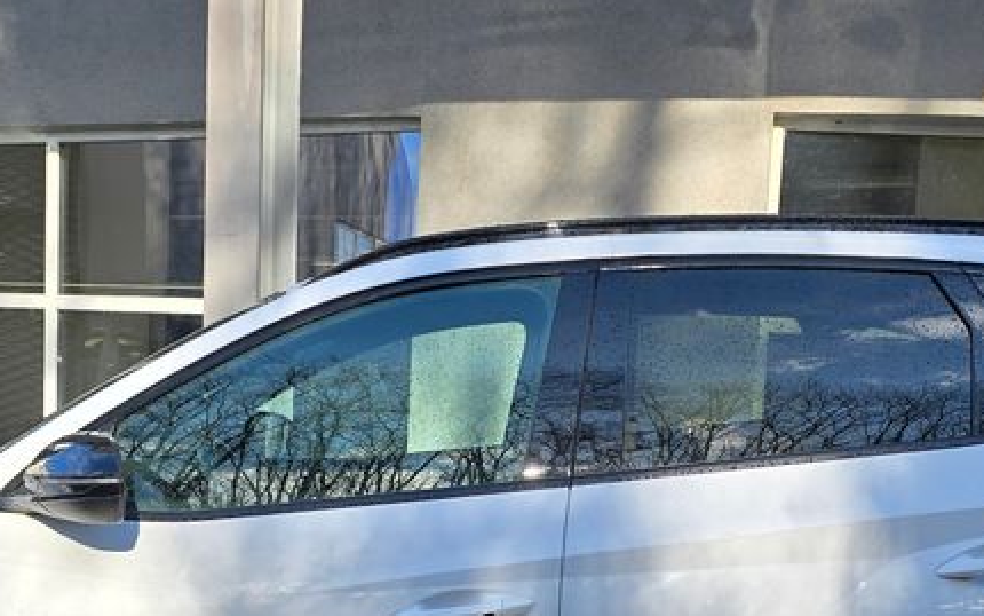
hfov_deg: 35.1
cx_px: 469
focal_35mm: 58
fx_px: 1556
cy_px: 563
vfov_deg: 21.8
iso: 12
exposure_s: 1/301
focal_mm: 6.3
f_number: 1.7
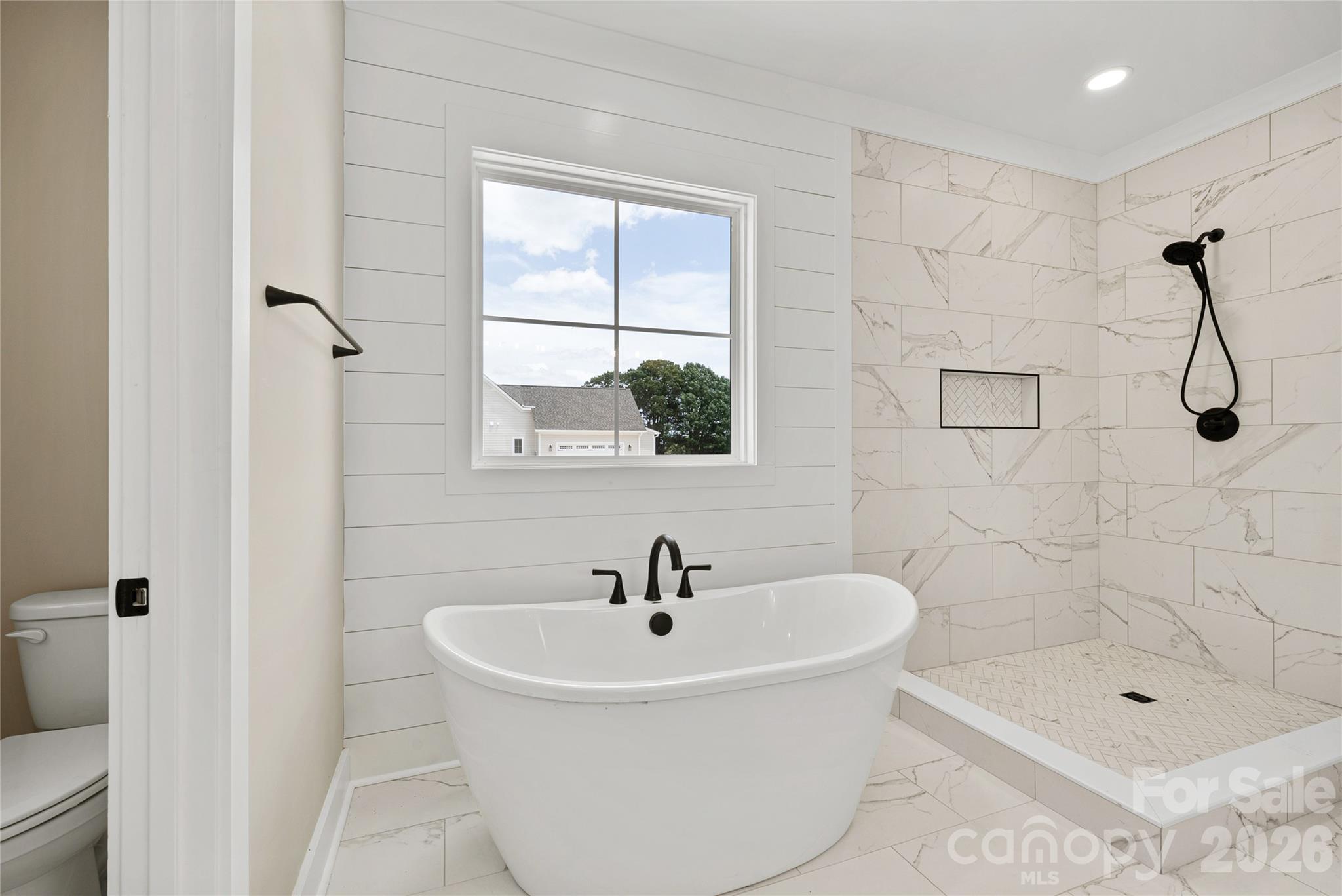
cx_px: 671
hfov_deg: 100.4
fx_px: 559
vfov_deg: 77.4
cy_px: 448
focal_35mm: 15
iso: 100
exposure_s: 1/5
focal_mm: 15
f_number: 11
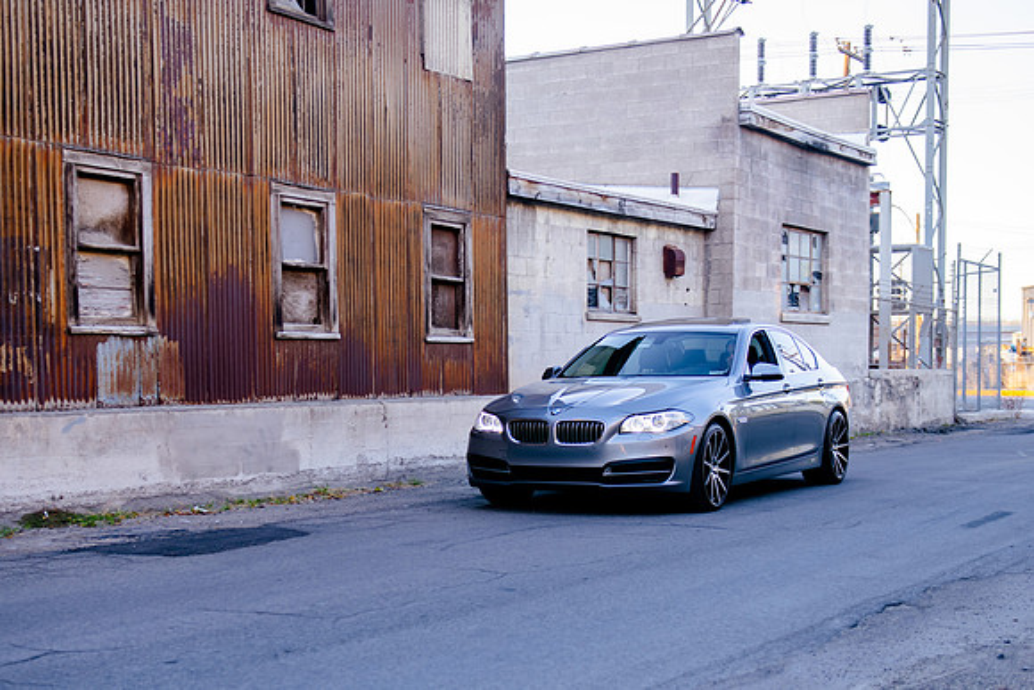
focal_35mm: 57
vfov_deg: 23.8
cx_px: 463
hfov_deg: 35.1
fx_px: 1632
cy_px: 448
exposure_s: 1/125
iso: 200
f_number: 2.8
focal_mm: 38
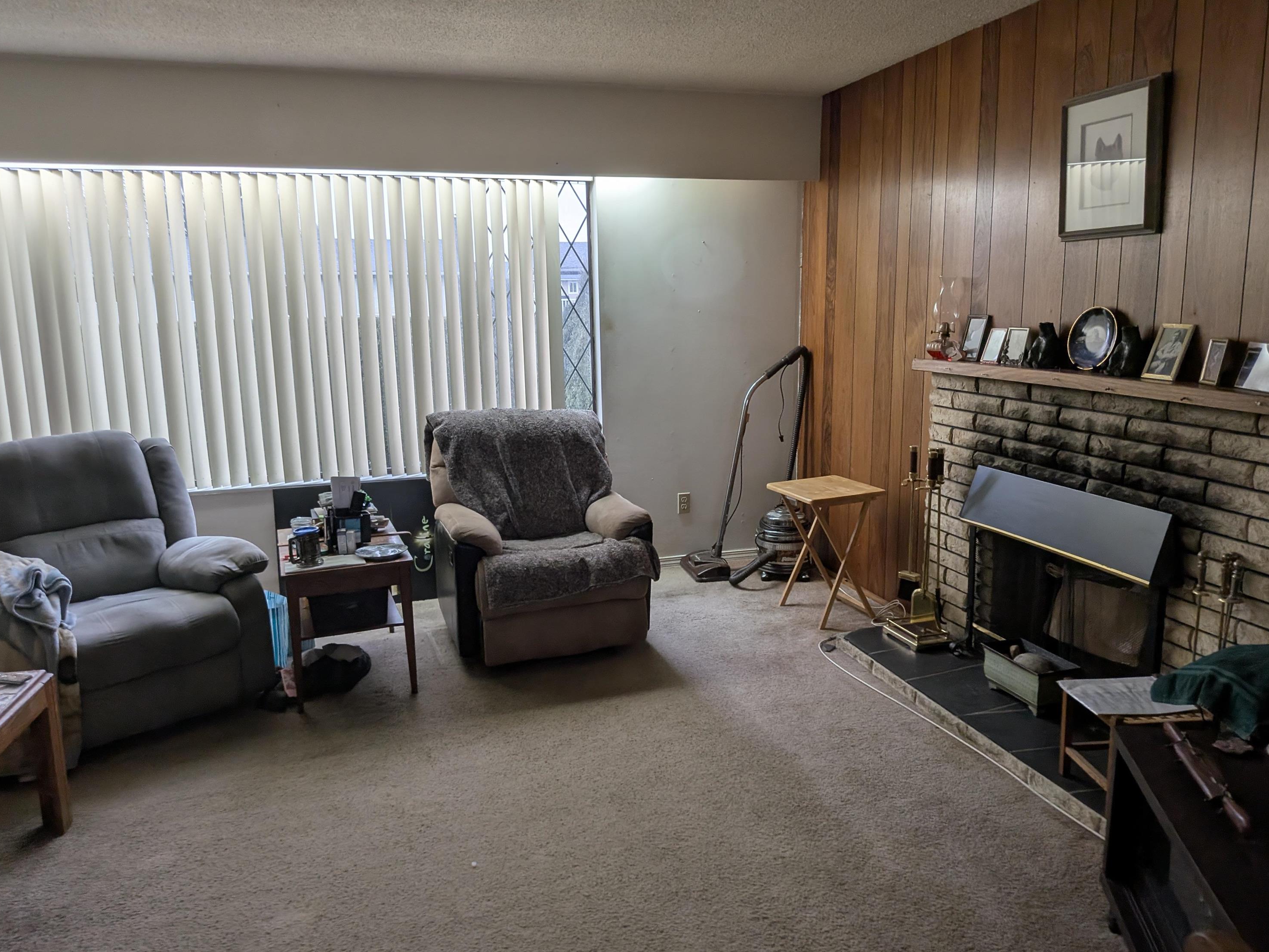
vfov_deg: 54.9
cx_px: 623
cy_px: 488
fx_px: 917
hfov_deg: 69.4
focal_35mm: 25
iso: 52
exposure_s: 1/40
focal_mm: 4.53
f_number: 1.7
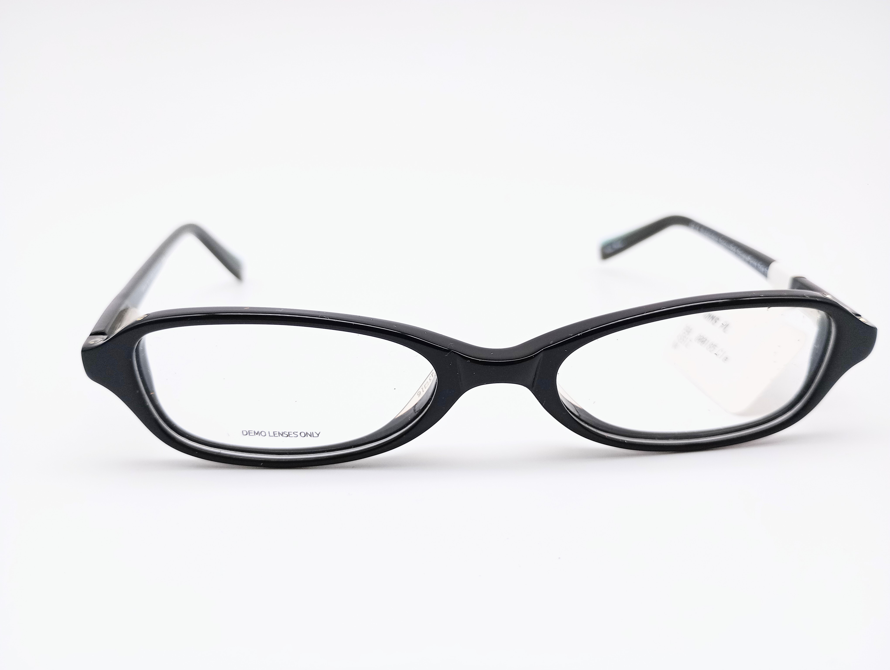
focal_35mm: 28
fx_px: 721
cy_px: 335
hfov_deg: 63.4
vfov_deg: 49.9
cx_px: 445
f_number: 1.8
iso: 100
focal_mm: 4.27
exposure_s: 1/136
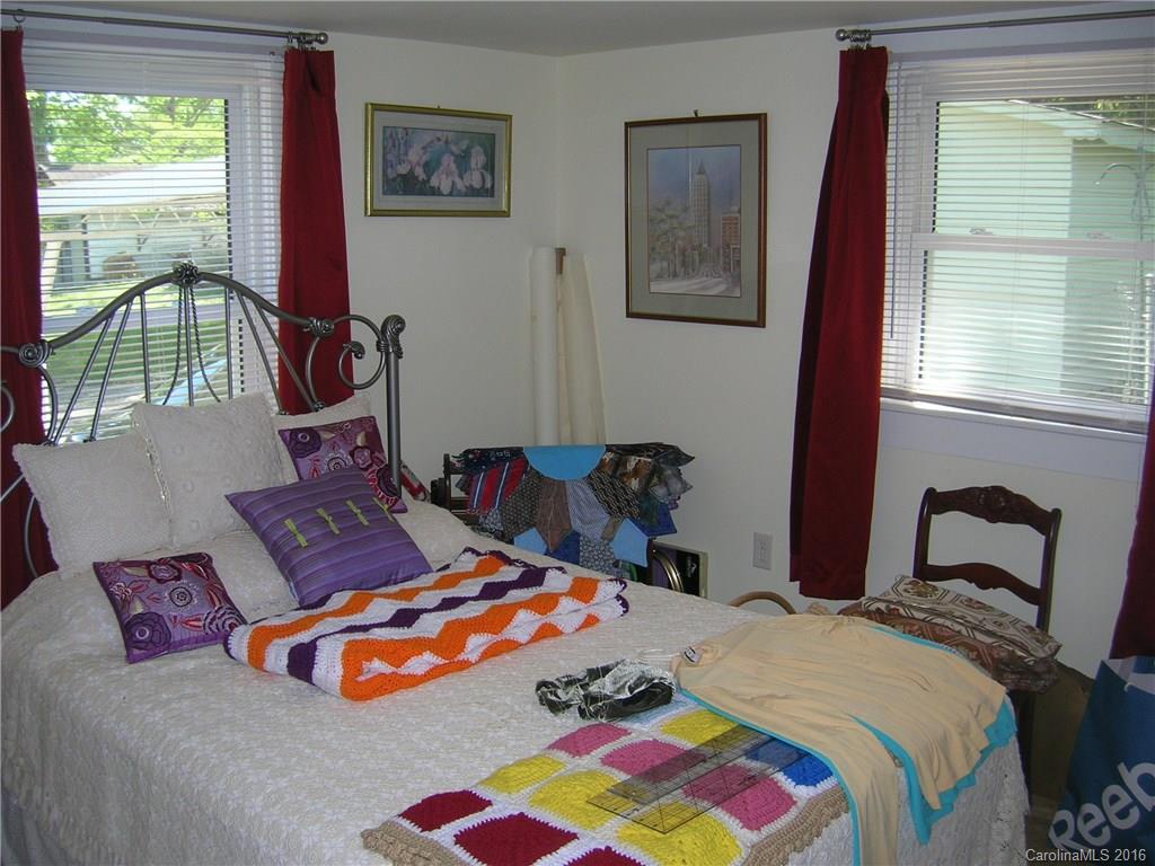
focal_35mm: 34
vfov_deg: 41.8
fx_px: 1134
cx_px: 578
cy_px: 433
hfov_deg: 54.0
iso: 63
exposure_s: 1/60.1
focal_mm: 5.7
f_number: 2.9
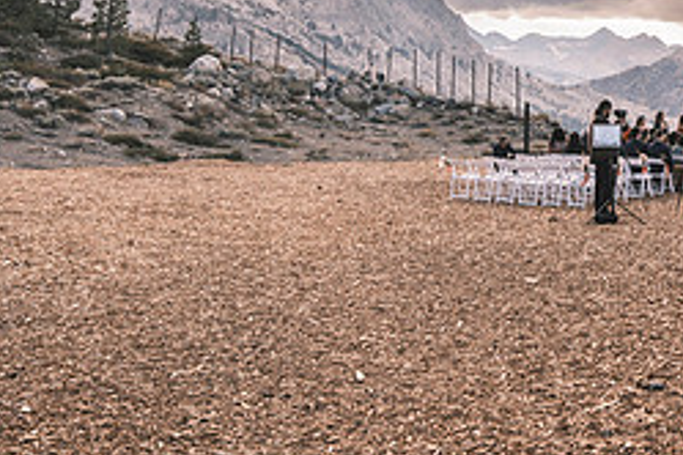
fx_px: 1195
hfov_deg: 29.3
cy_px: 70
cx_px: 721
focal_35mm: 63
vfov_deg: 21.2
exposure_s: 1/2000
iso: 400
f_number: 2.5
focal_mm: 18
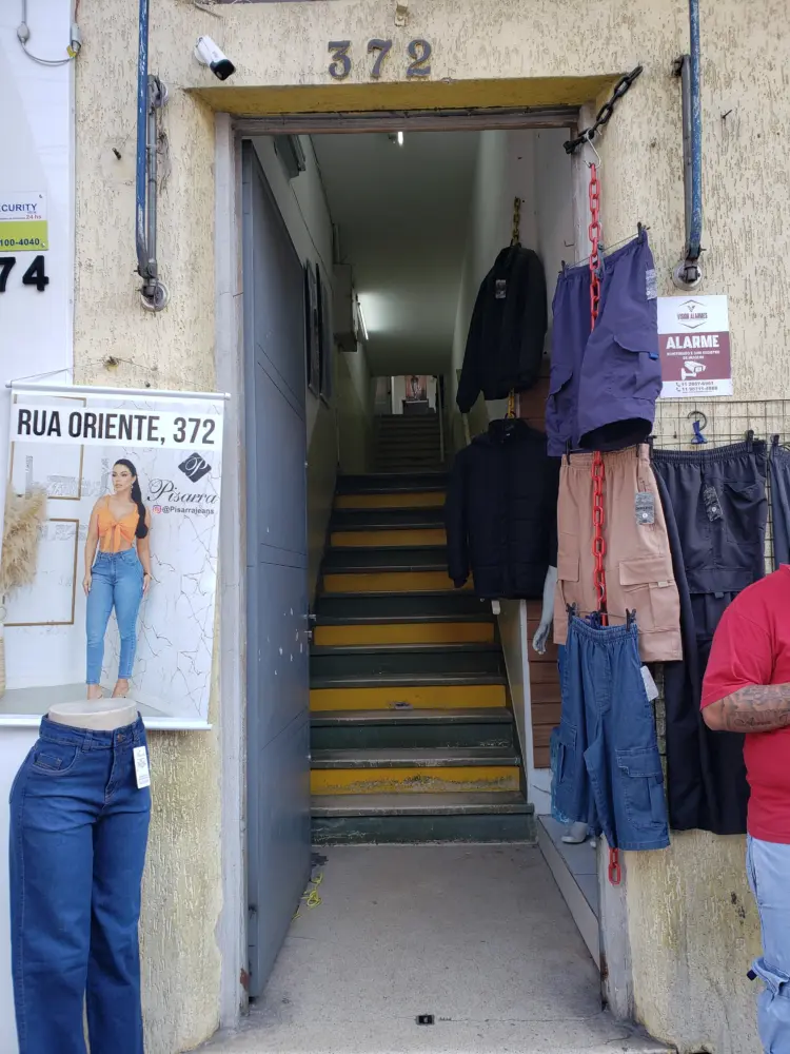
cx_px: 395
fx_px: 791
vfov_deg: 67.3
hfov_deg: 53.1
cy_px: 527
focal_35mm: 26
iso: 50
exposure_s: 1/120
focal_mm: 4.3
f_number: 2.4
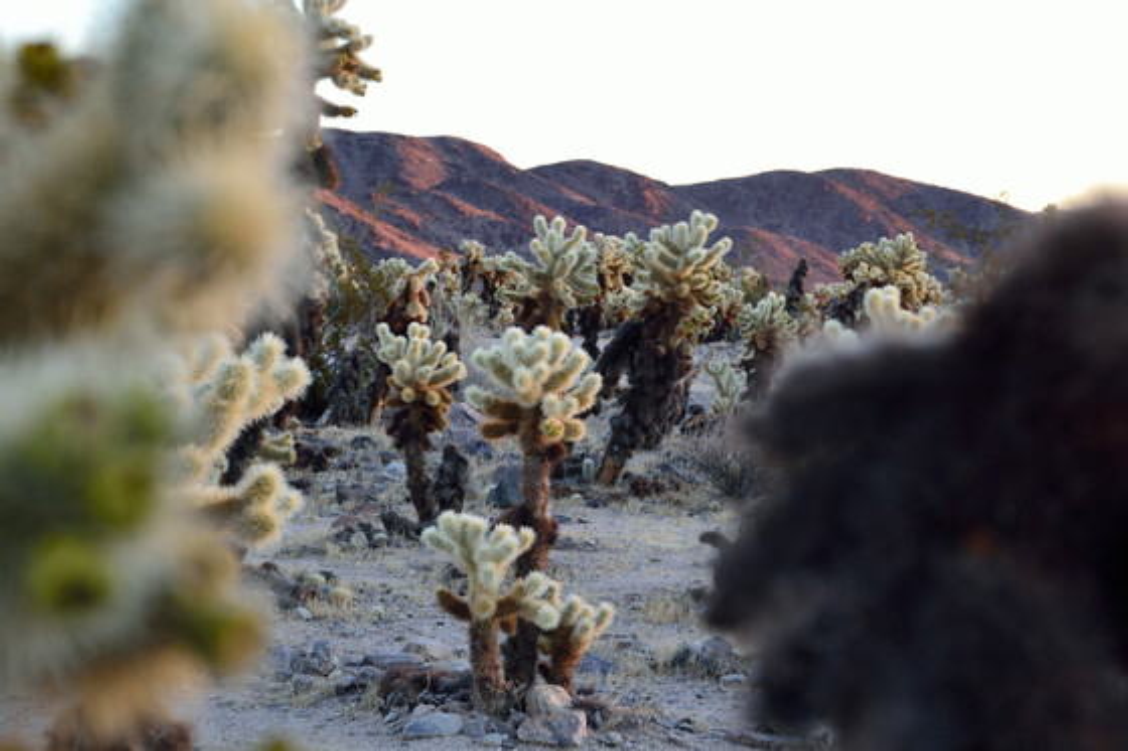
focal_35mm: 90
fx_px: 2819
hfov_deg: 22.6
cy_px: 376
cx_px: 564
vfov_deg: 15.2
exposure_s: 1/40
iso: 400
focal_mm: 60
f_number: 7.1
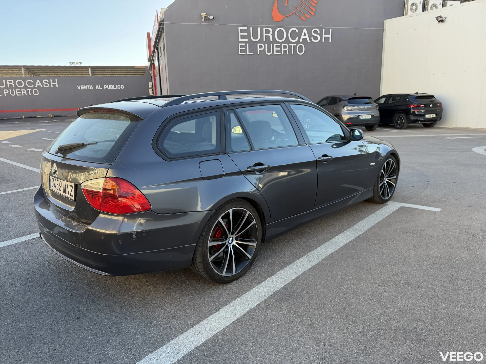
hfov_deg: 71.6
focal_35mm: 24
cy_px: 182
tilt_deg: -12.2
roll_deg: +3.0
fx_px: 337
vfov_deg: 56.8
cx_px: 243
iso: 80
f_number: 1.78
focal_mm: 6.76
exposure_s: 1/575
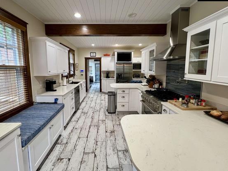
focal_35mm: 15
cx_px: 106
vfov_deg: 81.6
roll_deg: -0.1
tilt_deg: -5.6
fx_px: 99
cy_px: 79
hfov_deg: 98.0
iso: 125
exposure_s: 1/60
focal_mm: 1.57
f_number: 1.8
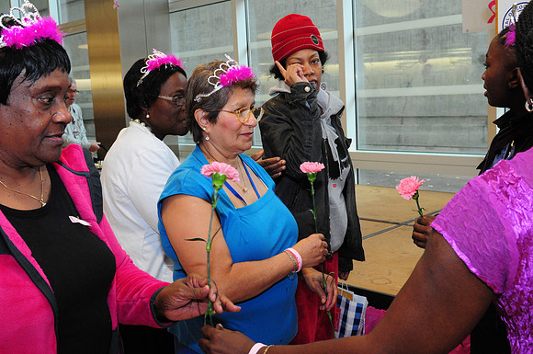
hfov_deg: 48.0
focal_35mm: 40
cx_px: 266
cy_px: 177
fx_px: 599
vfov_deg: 32.9
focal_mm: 27
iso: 1600
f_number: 7.1
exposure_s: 1/60
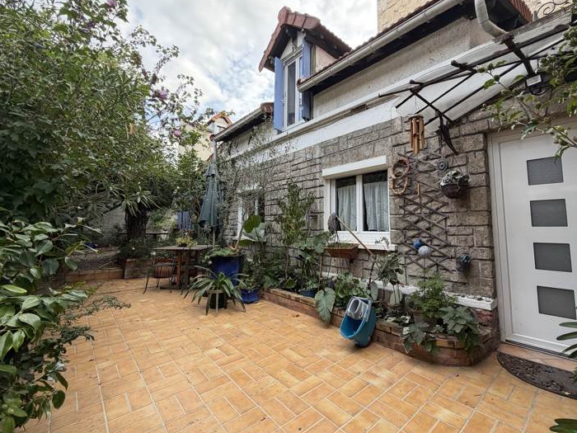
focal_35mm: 16
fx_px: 267
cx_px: 315
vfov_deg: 78.0
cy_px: 200
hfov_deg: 94.2
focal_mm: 2.22
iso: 64
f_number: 2.2
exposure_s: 1/221
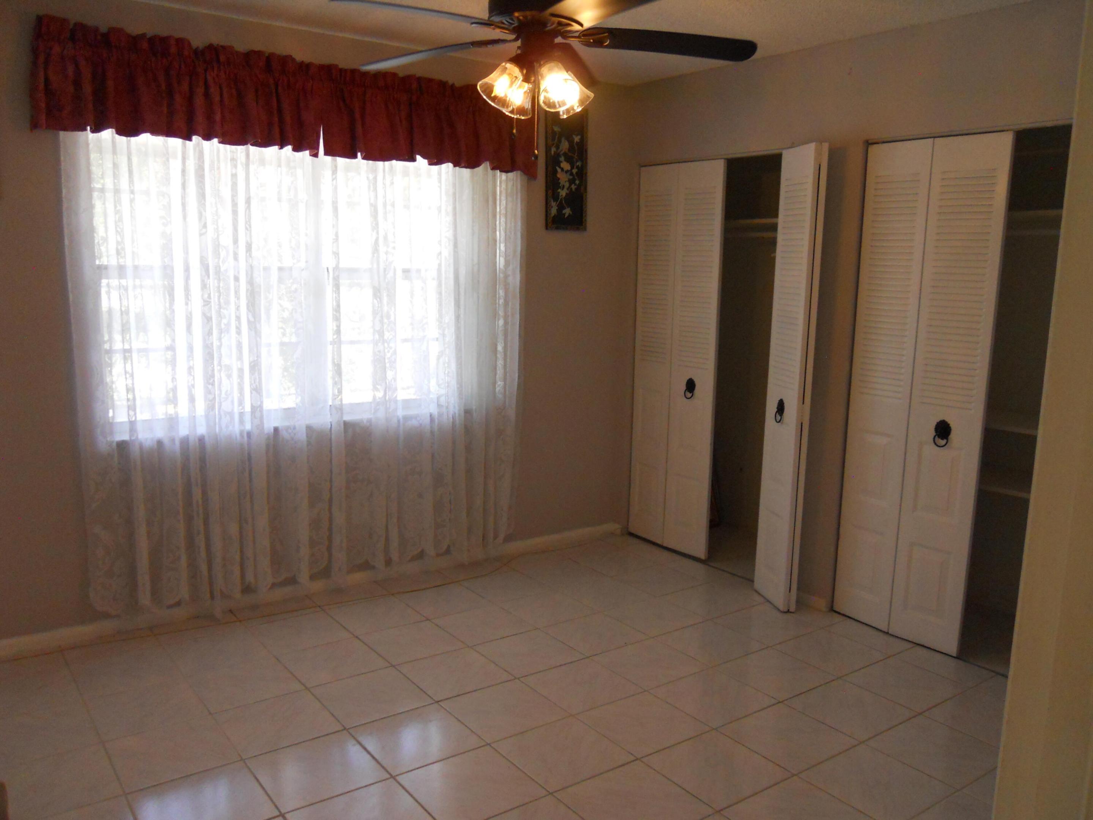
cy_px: 410
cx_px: 546
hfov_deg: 63.4
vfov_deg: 49.7
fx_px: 884
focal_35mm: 28
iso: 400
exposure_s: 1/160
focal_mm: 5
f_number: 2.7
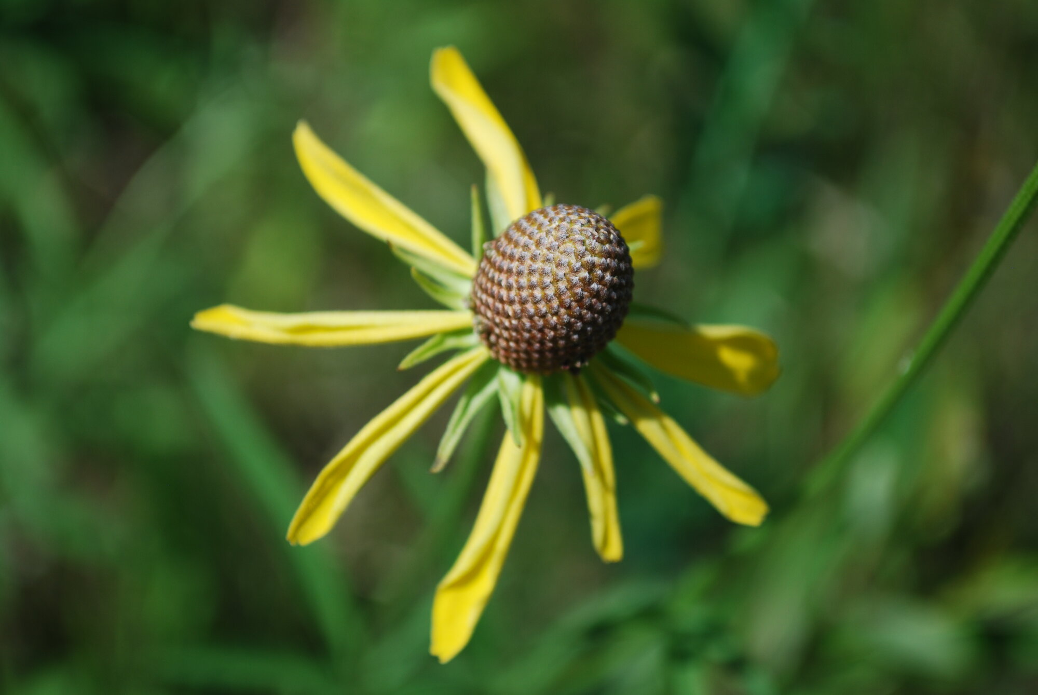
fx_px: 2382
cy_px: 348
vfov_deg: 16.6
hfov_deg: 24.6
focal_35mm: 82
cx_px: 519
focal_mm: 55
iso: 110
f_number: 5.6
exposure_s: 1/125
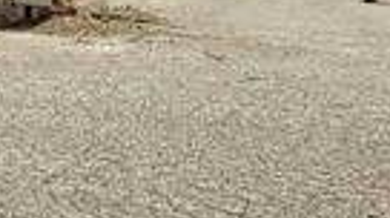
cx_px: -109
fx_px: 1187
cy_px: -316
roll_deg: +2.6
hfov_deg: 17.5
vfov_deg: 9.3
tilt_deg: +9.5
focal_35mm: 115
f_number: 2.2
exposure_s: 1/6173
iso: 40
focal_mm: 2.22
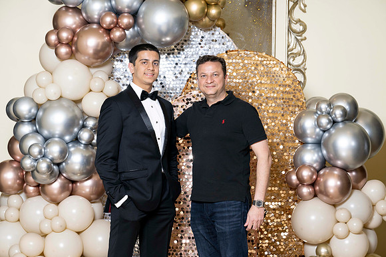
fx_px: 1126
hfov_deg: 19.5
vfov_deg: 13.0
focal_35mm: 105
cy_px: 128
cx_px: 193
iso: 250
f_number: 5.6
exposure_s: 1/200
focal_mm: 105
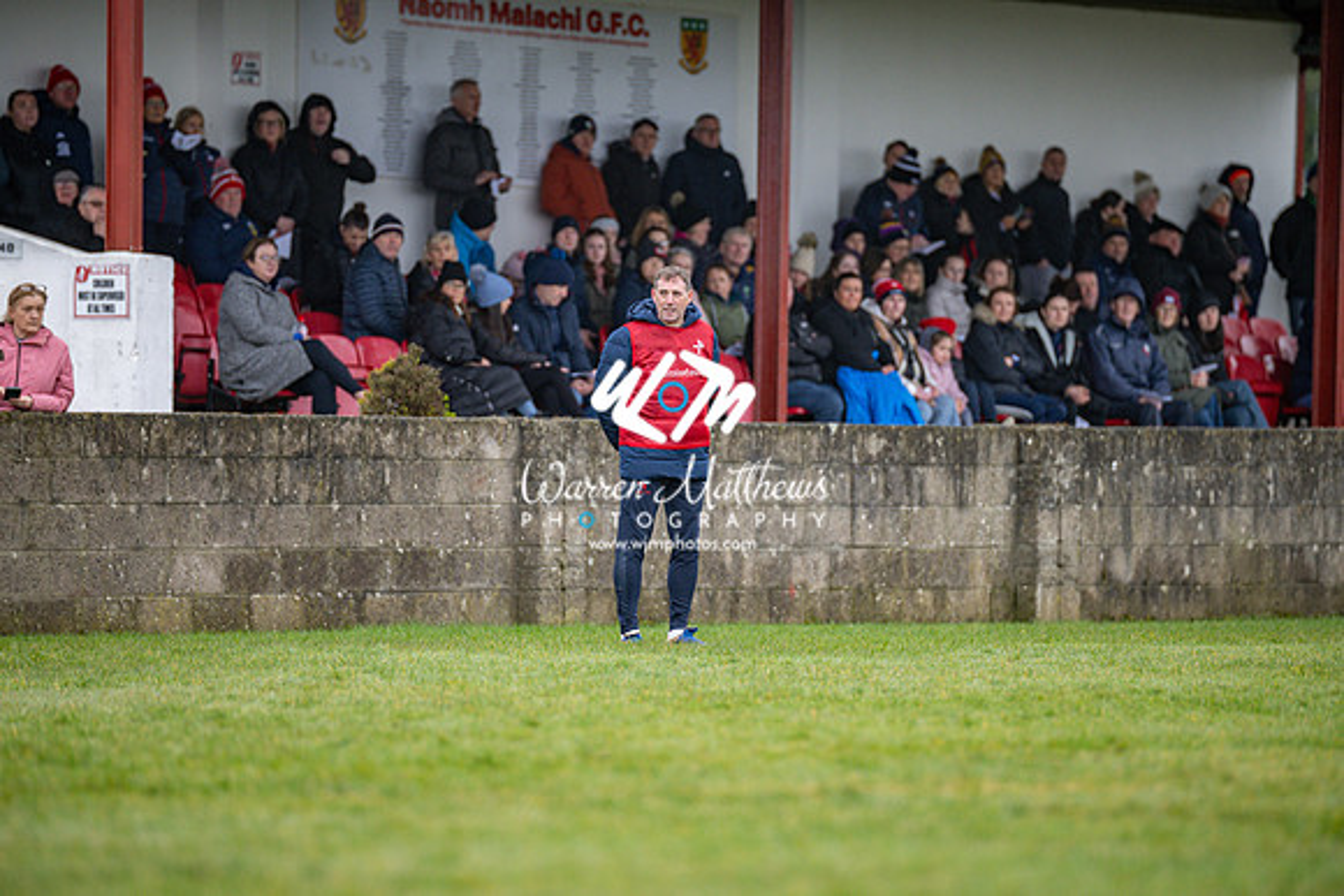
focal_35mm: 300
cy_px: 448
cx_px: 672
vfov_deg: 4.6
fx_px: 11202
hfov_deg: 6.9
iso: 720
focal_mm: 300
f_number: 2.8
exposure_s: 1/1000
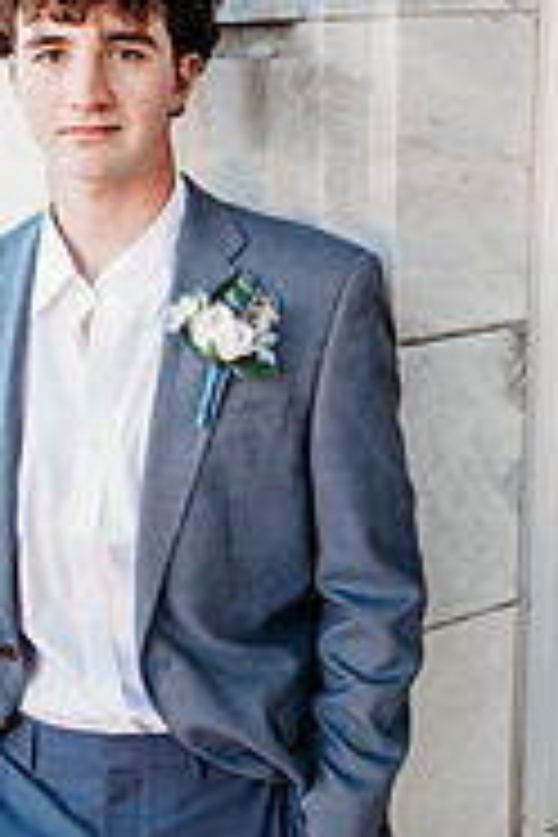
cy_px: 351
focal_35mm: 58
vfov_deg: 34.4
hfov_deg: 23.0
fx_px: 1348
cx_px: 99
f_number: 2
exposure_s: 1/320
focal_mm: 24
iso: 320
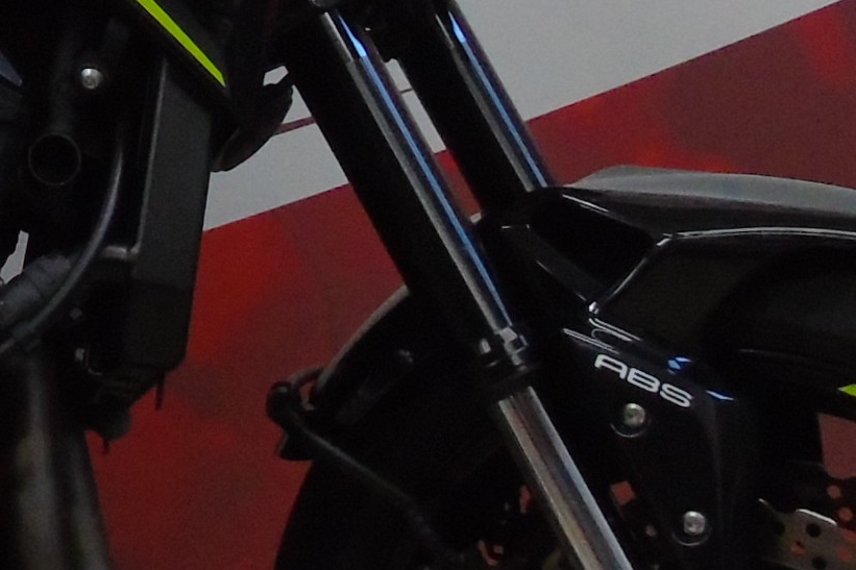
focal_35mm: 134
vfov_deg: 9.9
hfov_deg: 14.3
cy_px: -311
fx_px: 3185
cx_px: -427
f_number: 3.6
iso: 400
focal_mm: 5.2
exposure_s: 1/25
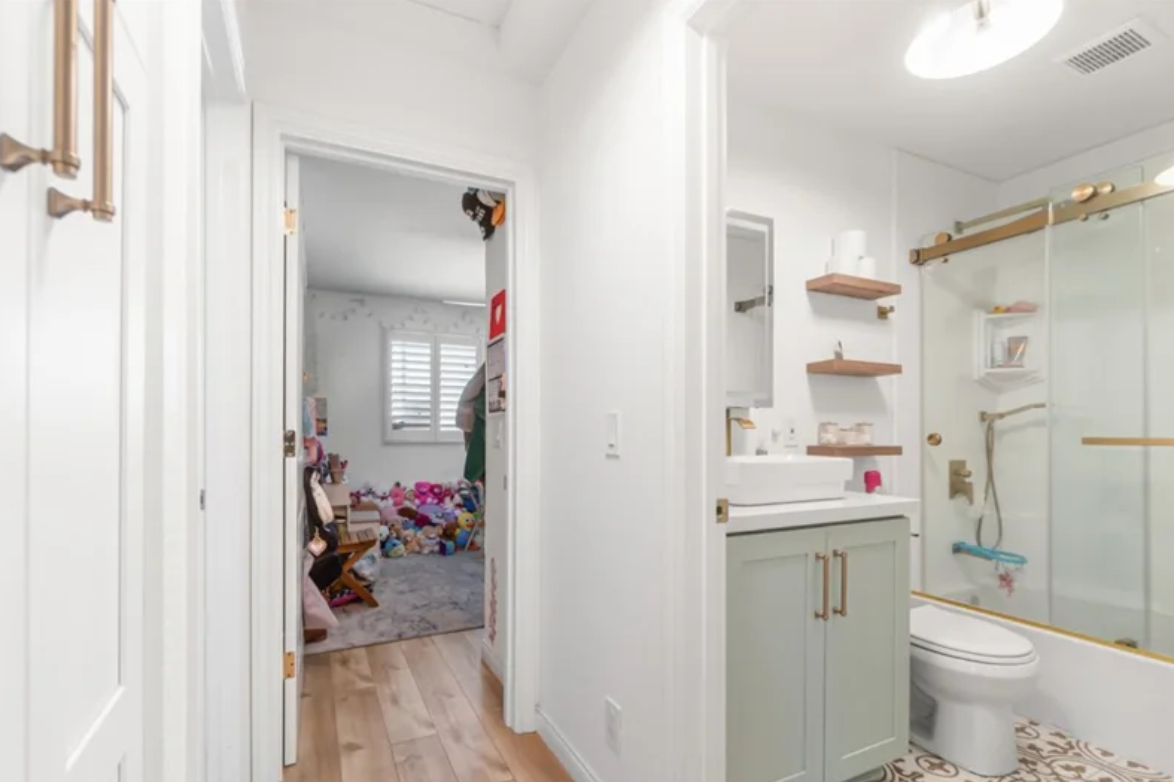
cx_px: 601
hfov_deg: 96.7
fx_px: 522
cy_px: 414
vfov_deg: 73.7
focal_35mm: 16
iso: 100
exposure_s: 1/3
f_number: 7.1
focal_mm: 10
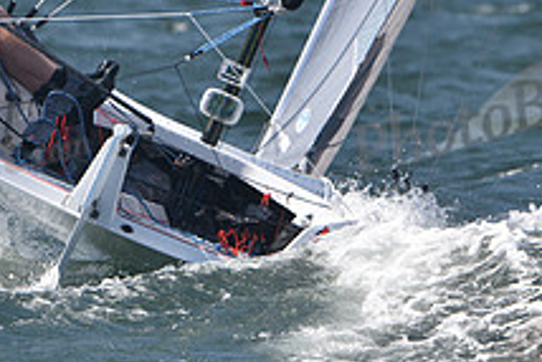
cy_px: 14
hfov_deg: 4.6
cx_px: 223
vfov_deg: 3.1
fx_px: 6734
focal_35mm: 447
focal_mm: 165
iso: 250
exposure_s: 1/1000
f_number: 4.5
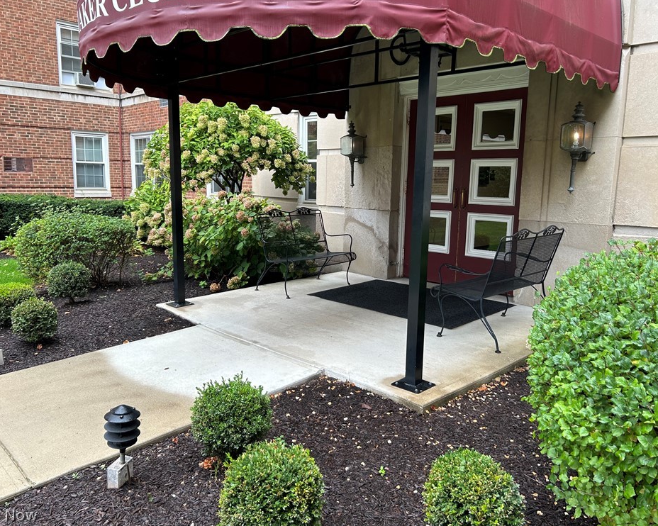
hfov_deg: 62.2
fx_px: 545
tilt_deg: -9.5
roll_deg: -1.1
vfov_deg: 51.5
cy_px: 254
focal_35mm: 28
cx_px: 327
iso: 32
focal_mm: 5.7
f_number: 1.5
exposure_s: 1/139
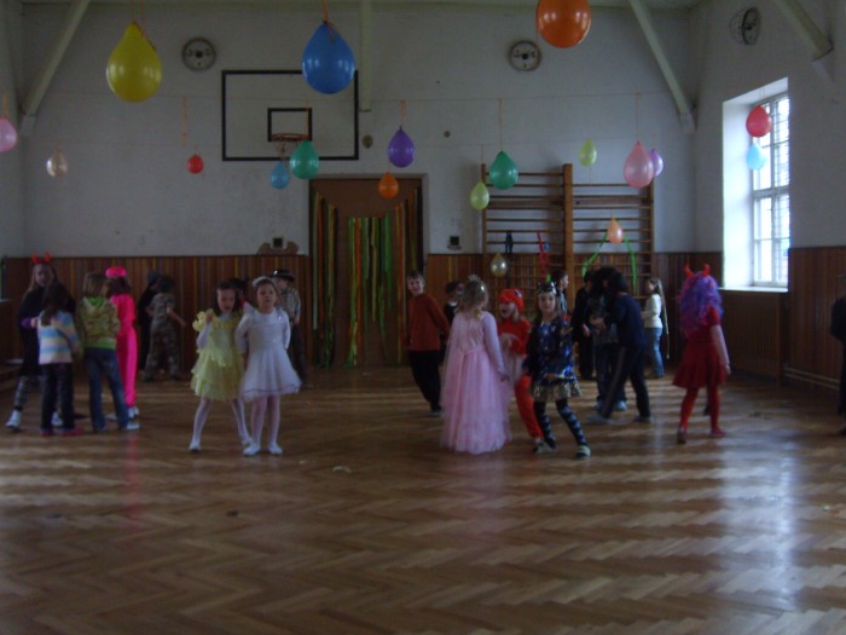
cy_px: 281
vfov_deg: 35.9
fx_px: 978
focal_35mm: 40
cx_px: 417
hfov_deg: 46.8
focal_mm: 5.8
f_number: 2.8
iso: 100
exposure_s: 1/30
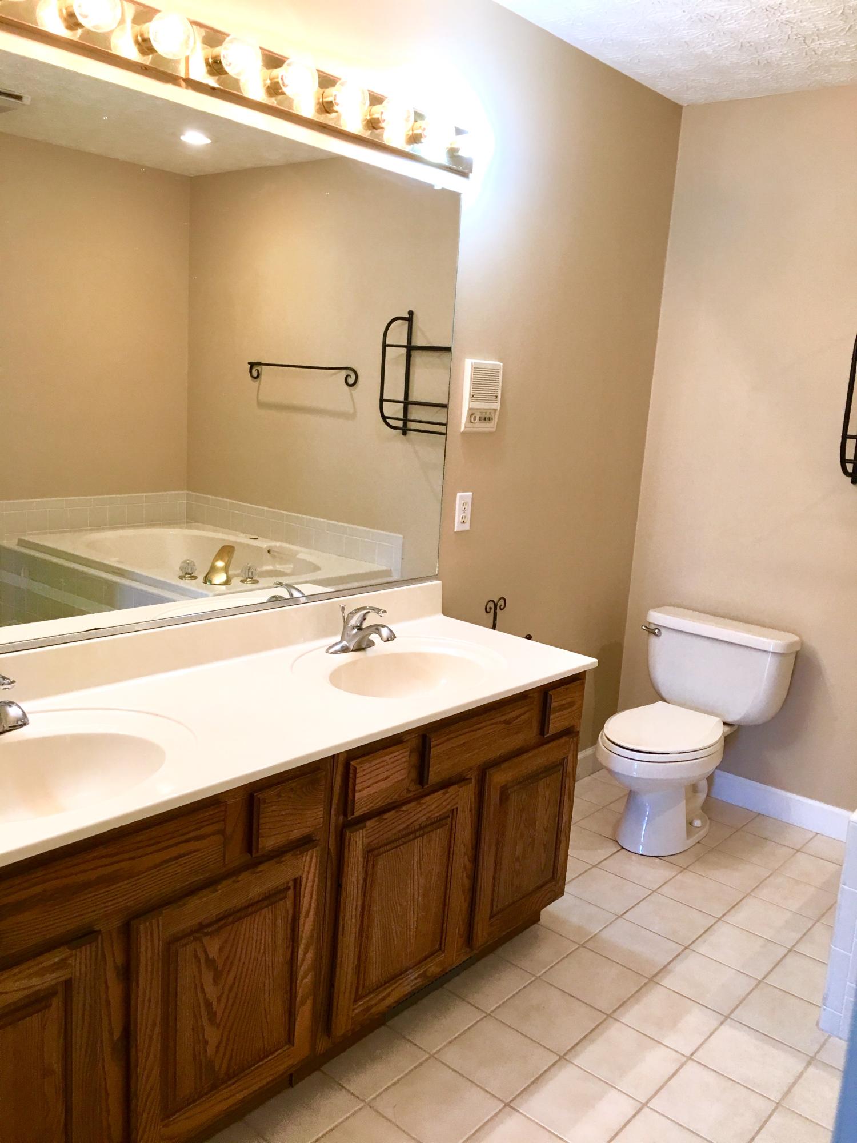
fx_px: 957
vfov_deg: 61.7
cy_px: 572
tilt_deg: -8.9
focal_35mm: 29
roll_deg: -3.1
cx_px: 428
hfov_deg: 48.2
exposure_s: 1/30
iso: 40
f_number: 2.2
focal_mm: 4.15
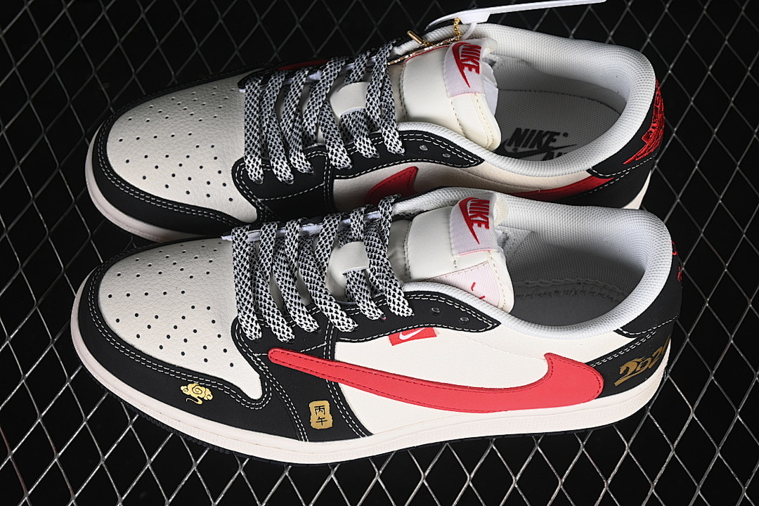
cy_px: 253
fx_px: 1581
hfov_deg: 27.0
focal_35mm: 75
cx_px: 380
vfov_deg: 18.2
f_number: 7.1
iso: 160
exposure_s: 1/80
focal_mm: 50
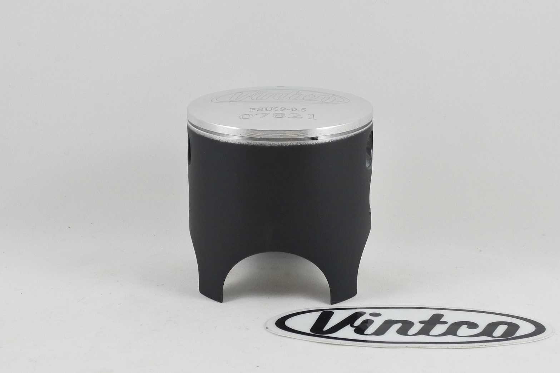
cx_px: 280
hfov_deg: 48.5
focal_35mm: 40
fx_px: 622
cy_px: 186
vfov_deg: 33.4
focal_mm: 15
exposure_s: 1/125
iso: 400
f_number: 4.2
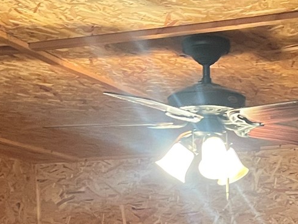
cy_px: 383
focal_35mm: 108
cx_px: 283
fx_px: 930
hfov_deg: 17.9
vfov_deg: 12.7
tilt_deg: -6.5
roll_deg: +0.3
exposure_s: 1/30
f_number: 1.6
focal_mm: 5.1
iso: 500
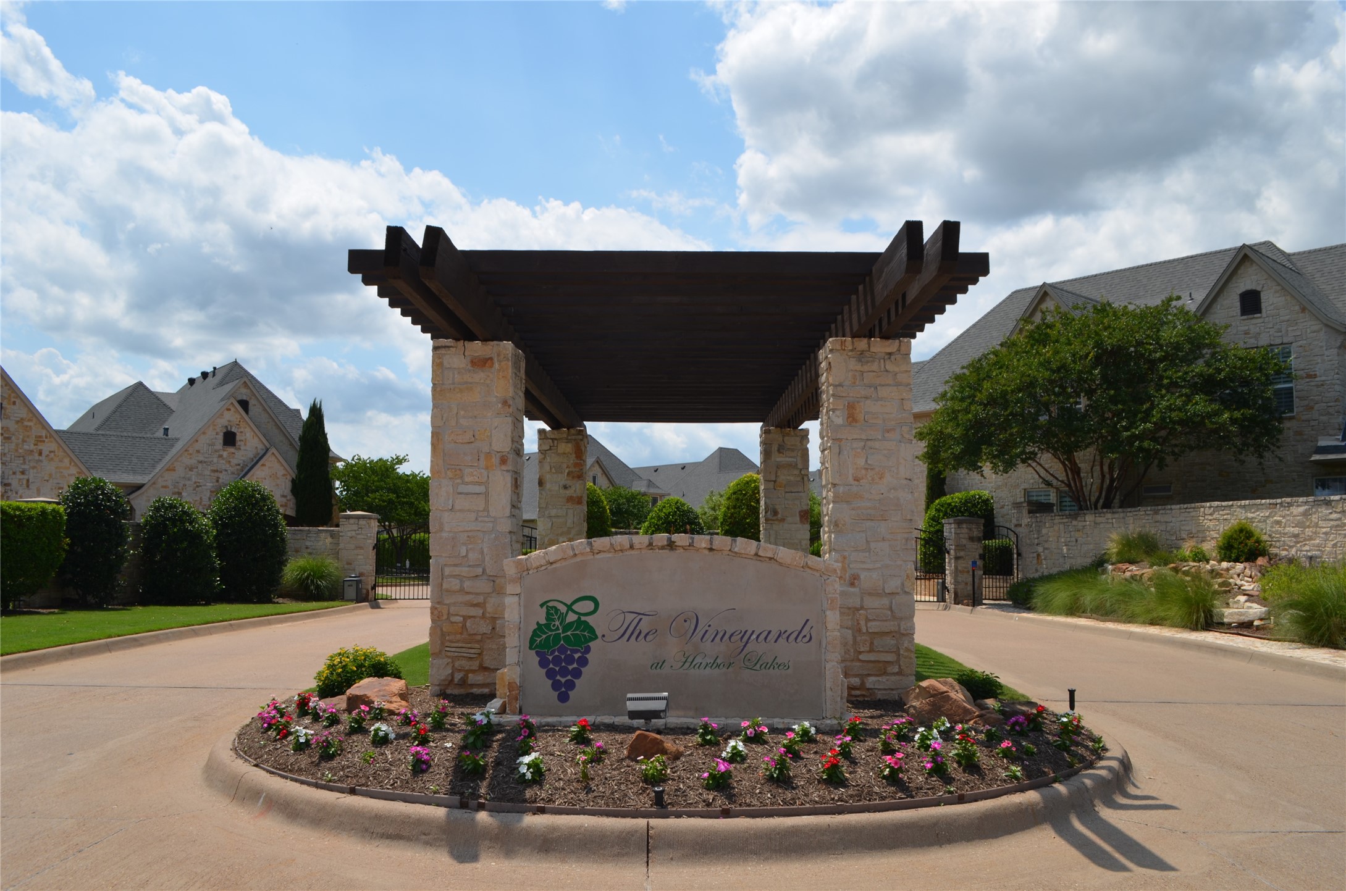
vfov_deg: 47.7
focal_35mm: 27
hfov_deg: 67.5
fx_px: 1007
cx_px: 673
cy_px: 446
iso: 100
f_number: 11
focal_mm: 18
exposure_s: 1/200
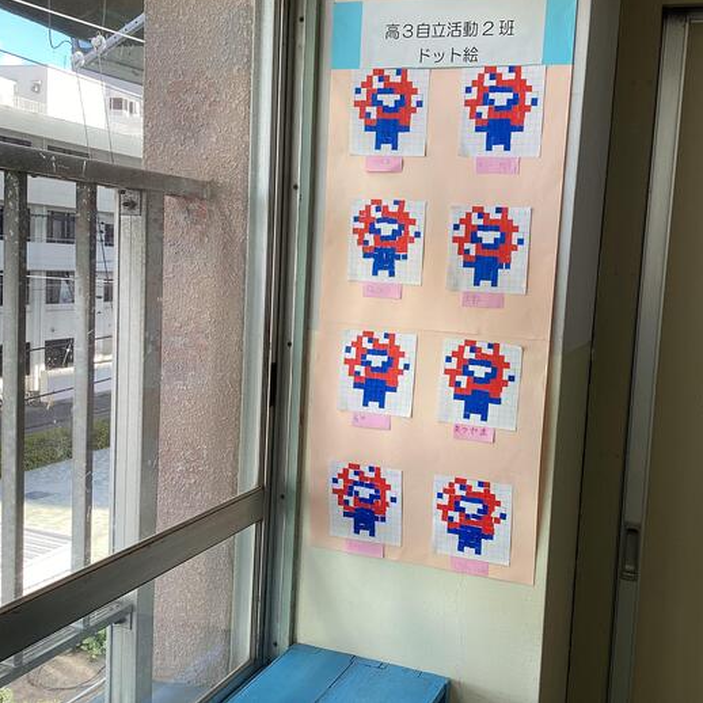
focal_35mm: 37
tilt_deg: -6.7
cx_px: 421
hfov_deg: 44.7
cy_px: 349
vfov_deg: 44.9
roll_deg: -2.9
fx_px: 850
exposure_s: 1/120
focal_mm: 3.3
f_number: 2.4
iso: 32
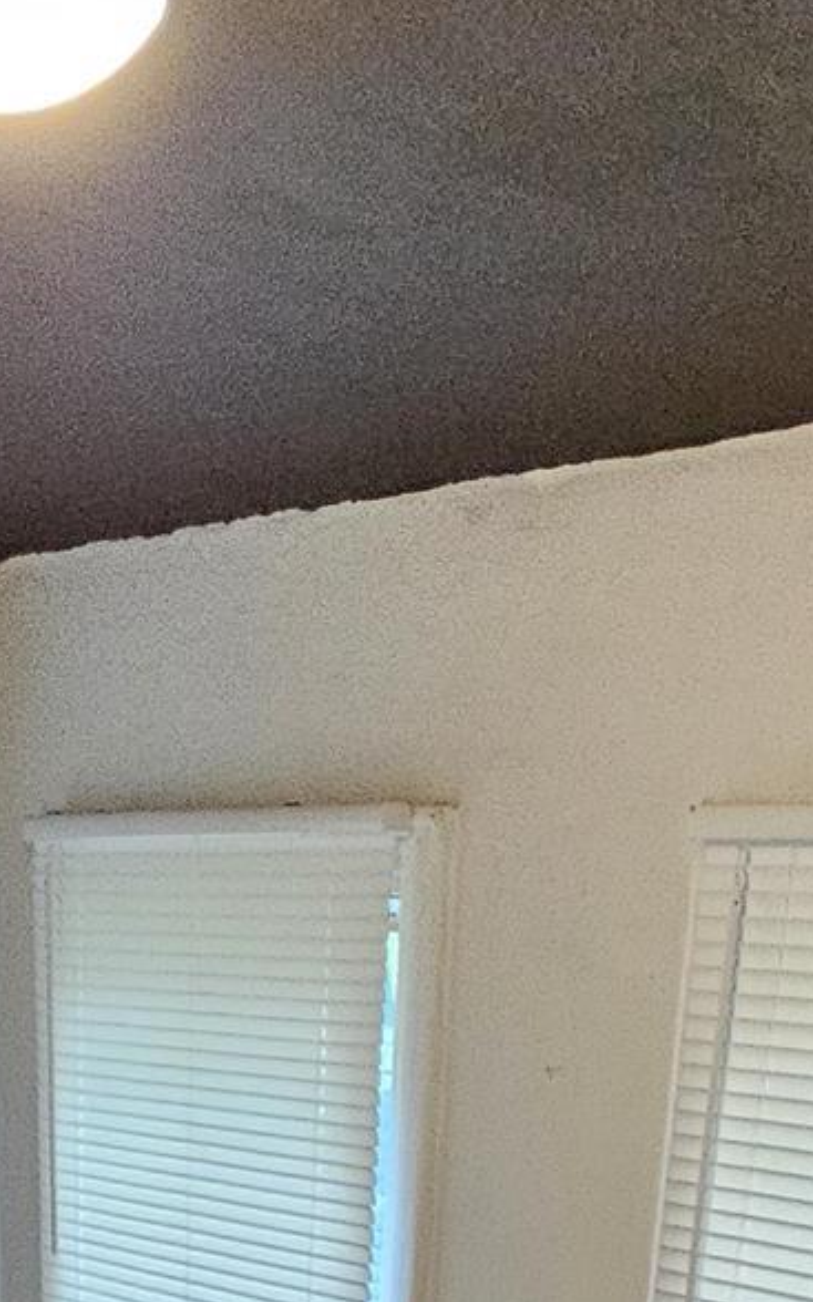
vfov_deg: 24.1
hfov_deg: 23.7
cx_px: 611
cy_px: 2181
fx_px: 1916
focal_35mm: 54
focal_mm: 2.2
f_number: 2.2
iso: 400
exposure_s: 1/60
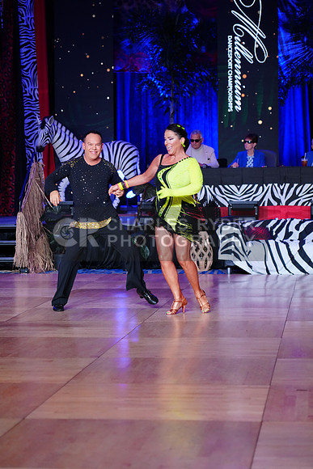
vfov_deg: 19.5
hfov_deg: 13.0
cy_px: 234
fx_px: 1368
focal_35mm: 105
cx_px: 156
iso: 3200
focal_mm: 105
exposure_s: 1/320
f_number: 4
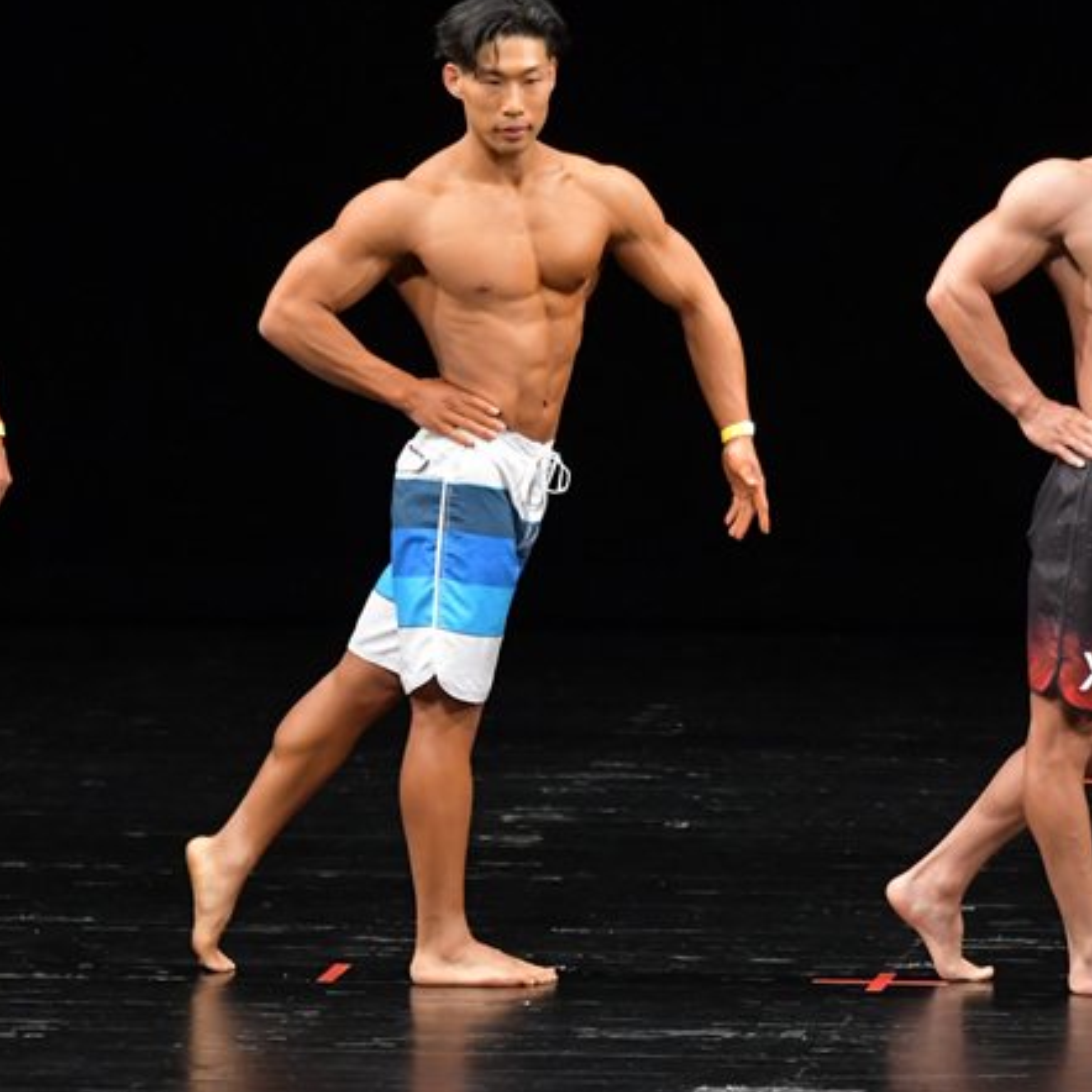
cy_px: 504
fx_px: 14348
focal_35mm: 402
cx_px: 552
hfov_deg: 4.4
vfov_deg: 4.4
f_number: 5.6
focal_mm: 180
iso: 3200
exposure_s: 1/400
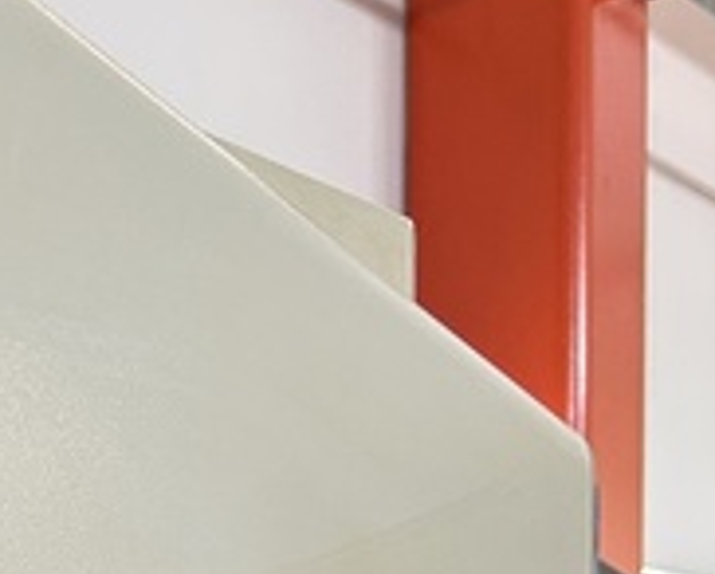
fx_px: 1885
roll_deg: +0.9
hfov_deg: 18.7
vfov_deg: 16.0
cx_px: -381
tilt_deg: +0.4
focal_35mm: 89
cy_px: 837
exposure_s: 1/88
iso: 125
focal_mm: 5.7
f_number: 1.5
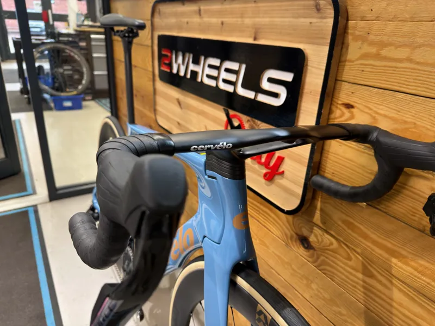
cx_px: 218
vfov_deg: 56.8
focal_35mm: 24
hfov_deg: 71.6
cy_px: 163
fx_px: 302
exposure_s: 1/50
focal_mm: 6.76
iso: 125
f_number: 1.78
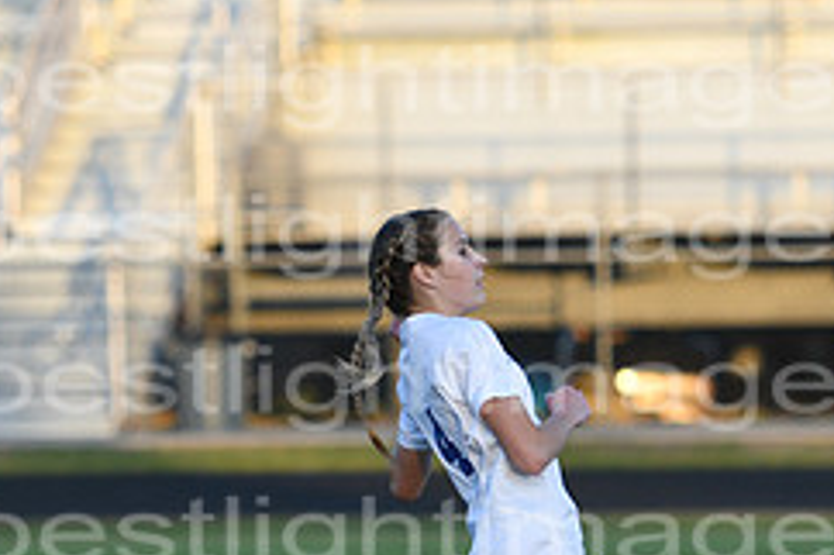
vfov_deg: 2.6
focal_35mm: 522
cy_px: 464
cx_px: 424
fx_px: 12089
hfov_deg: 4.0
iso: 220
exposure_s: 1/800
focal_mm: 145
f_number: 2.8
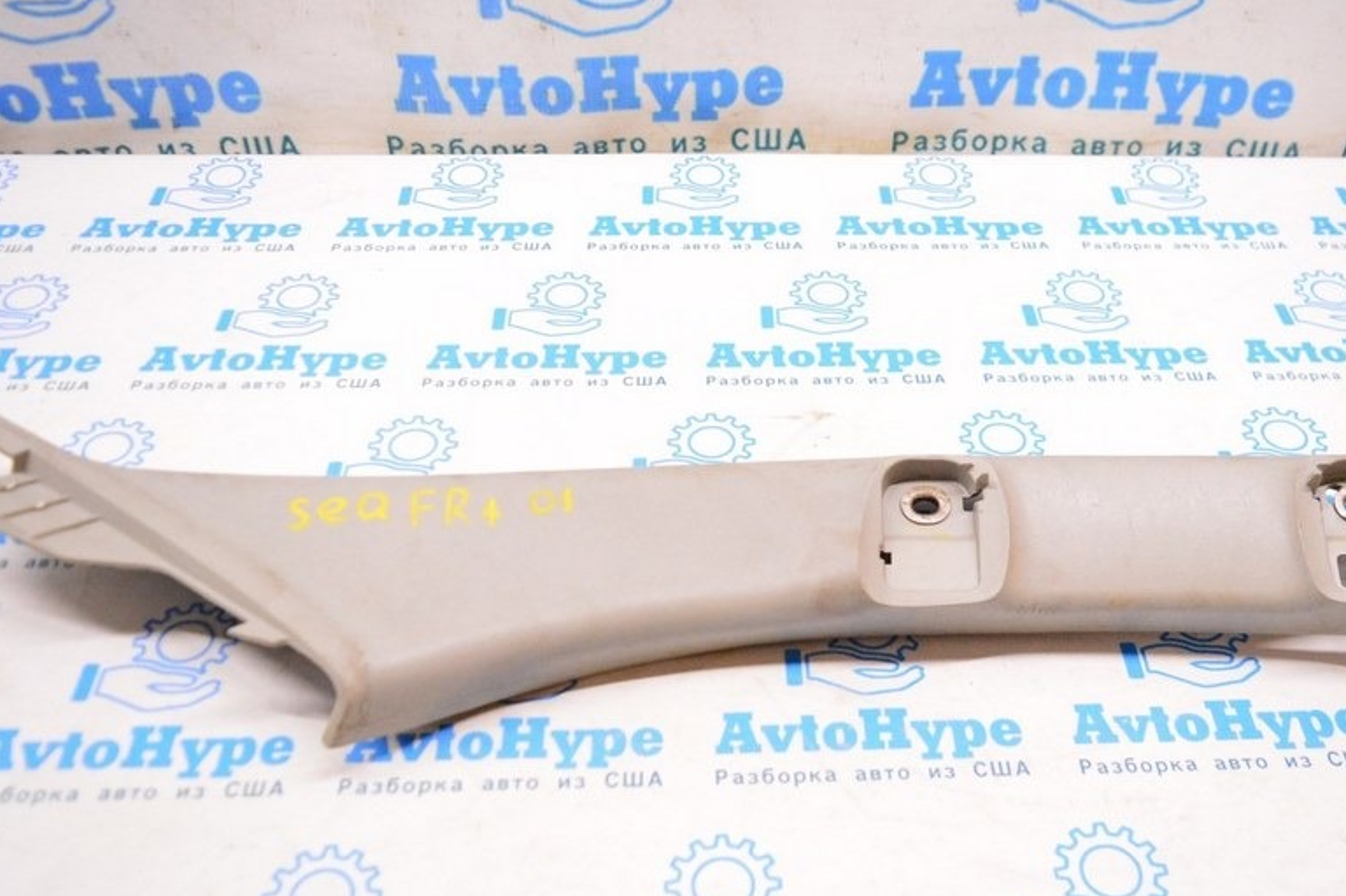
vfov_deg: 36.8
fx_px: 1345
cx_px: 748
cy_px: 443
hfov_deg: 53.0
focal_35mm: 36
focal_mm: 18
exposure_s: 1/320
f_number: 3.5
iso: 3200
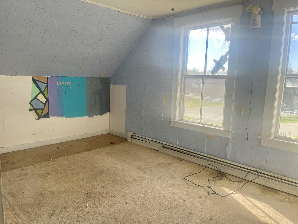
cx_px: 149
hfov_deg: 67.3
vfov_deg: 53.1
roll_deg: -1.4
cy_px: 112
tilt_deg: -6.4
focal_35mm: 26
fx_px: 224
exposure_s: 1/355
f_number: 1.6
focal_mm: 5.1
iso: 50
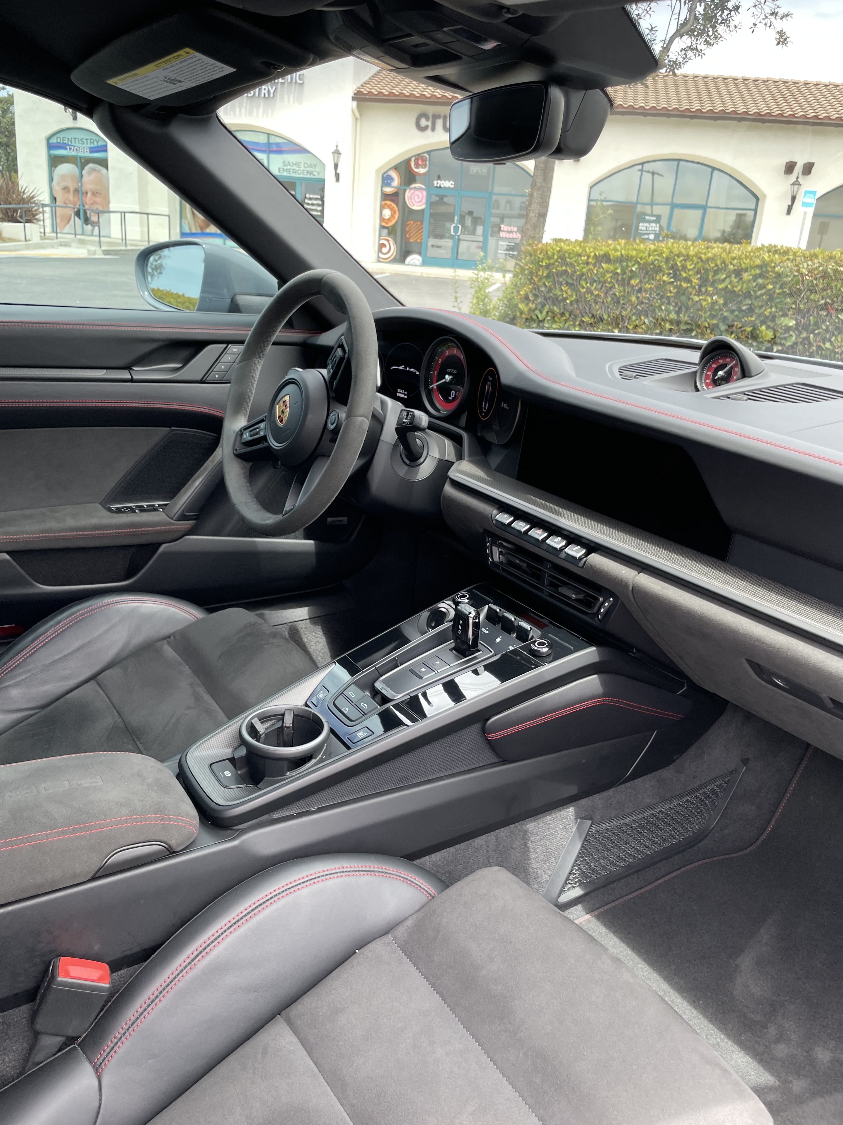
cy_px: 562
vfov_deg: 67.3
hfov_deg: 53.1
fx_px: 844
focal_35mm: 26
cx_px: 422
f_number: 1.6
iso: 32
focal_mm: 4.2
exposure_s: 1/228
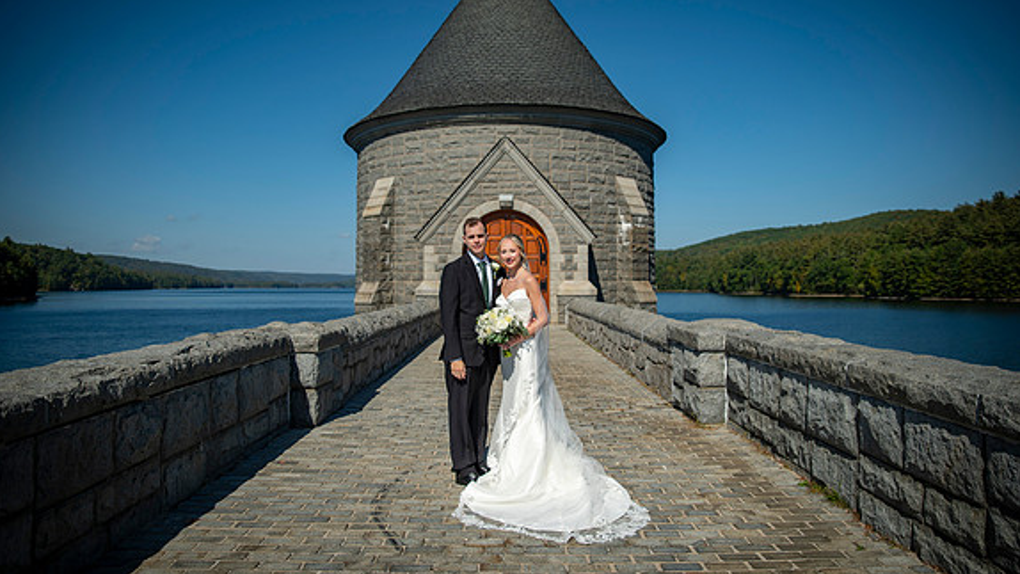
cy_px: 240
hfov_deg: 71.9
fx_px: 703
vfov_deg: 44.2
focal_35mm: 26
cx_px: 508
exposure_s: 1/4000
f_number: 2.8
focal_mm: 24
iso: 80
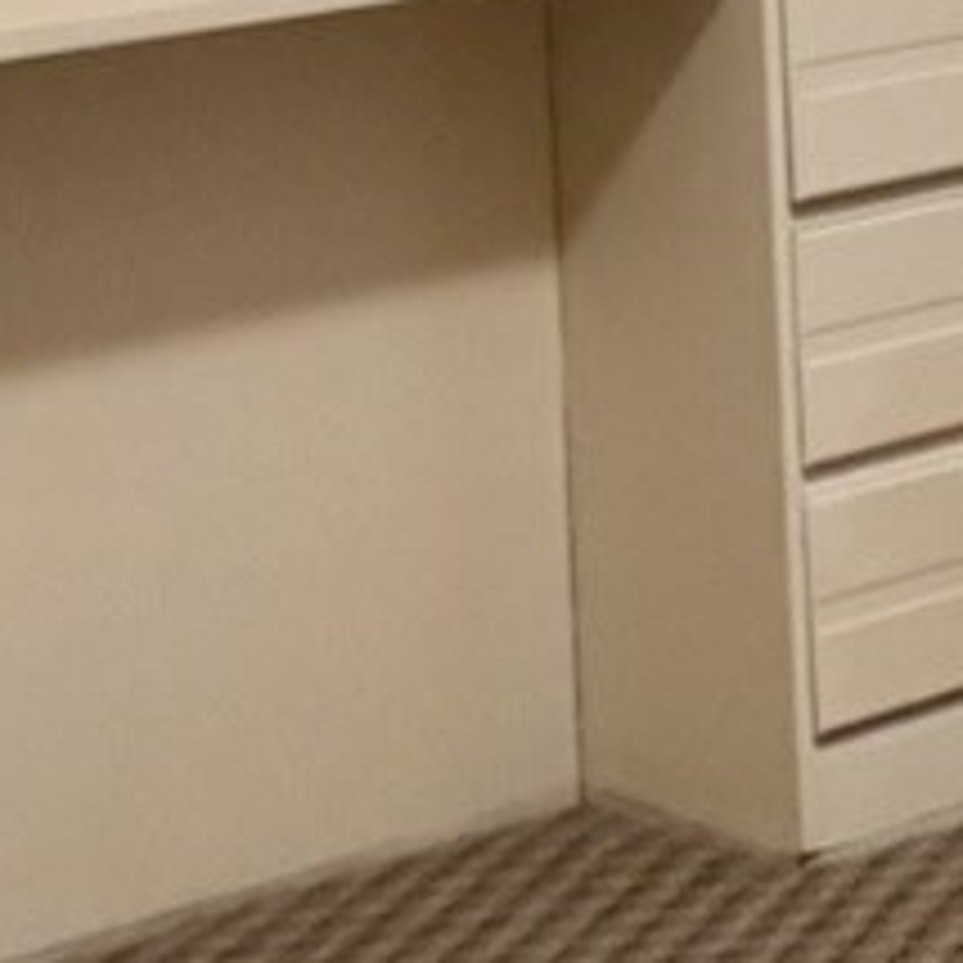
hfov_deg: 7.4
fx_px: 6924
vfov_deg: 7.9
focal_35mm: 220
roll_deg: +0.7
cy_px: -315
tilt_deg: -4.4
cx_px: 2403
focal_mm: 5.96
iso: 125
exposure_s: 1/60
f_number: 1.6
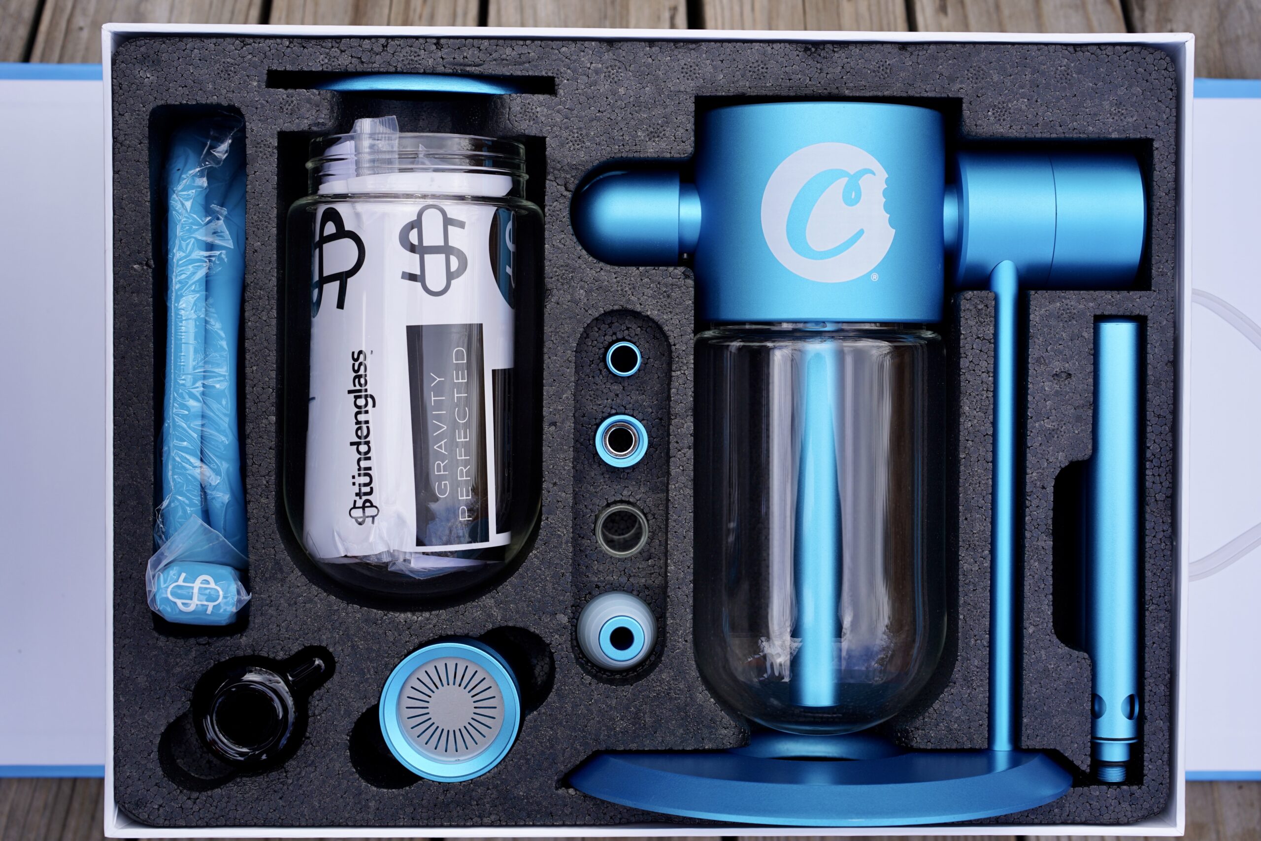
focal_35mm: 55
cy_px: 420
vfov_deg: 24.6
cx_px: 630
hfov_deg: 36.2
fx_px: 1926
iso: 100
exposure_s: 1/80
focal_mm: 55
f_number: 6.3
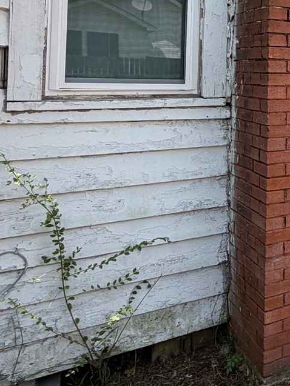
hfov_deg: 25.9
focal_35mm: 45
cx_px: 406
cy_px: 80
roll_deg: -1.2
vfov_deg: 40.4
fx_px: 502
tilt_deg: +0.7
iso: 40
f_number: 2.2
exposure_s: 1/554
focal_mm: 2.22
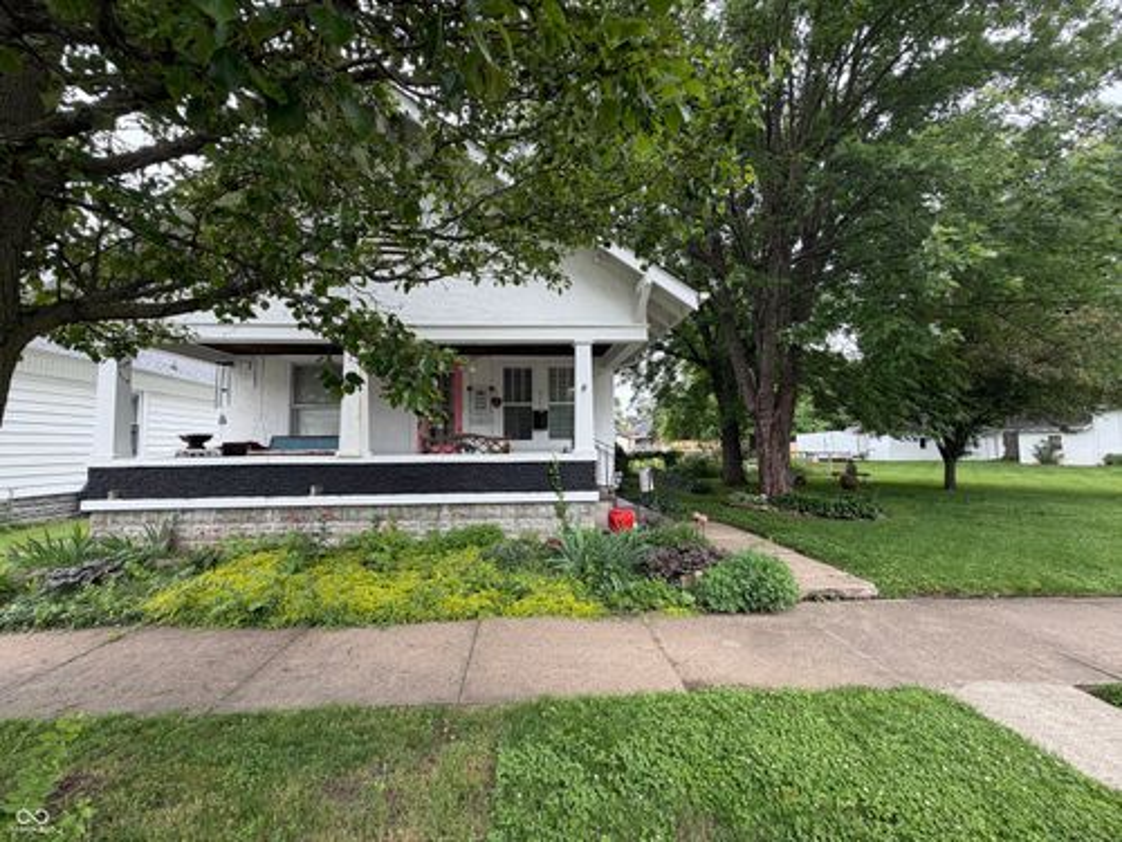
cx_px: 561
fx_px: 454
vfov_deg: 85.7
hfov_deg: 102.1
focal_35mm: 14
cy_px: 421
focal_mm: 2.22
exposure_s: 1/241
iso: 40
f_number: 2.2
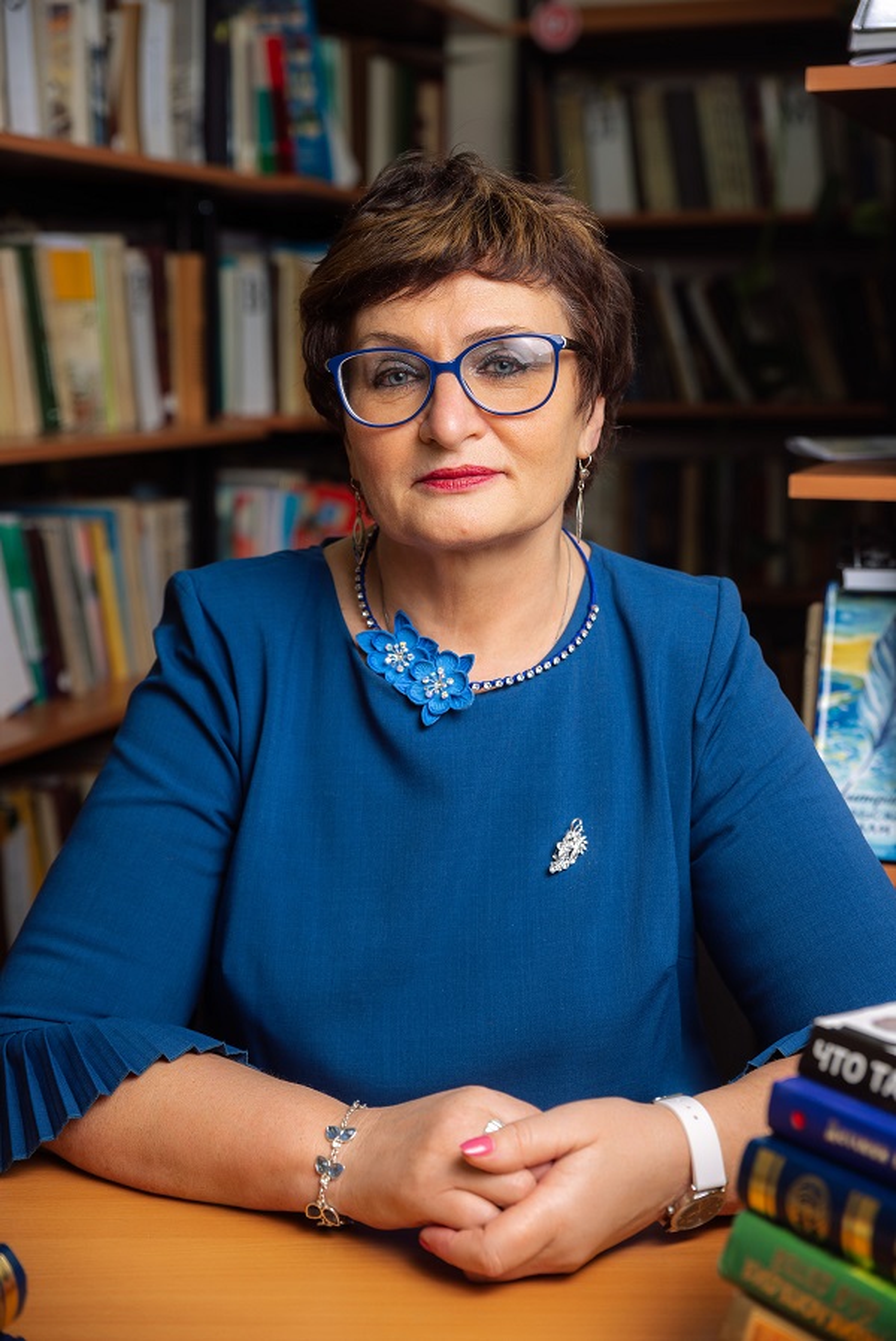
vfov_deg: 32.4
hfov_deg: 21.9
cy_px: 670
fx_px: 2311
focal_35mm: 62
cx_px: 448
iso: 100
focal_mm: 62
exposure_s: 1/200
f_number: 3.2
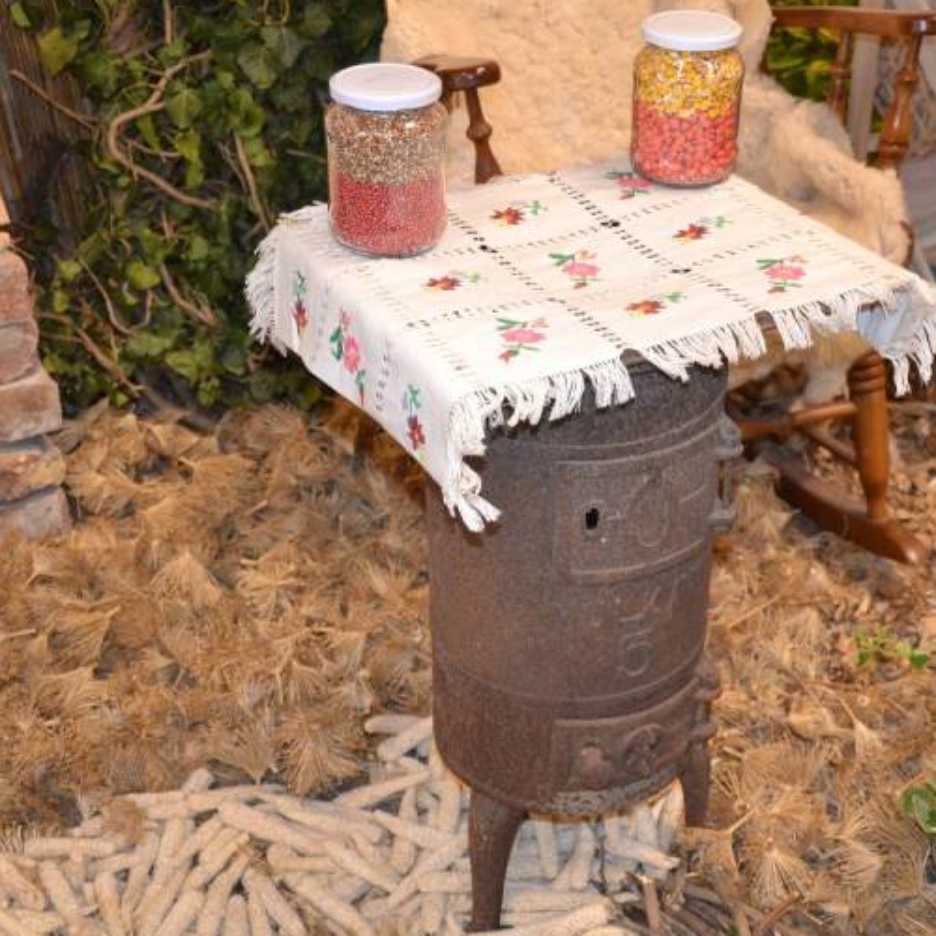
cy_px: 460
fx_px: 1621
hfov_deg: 32.2
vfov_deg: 32.2
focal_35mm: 53
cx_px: 507
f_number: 4
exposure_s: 1/60
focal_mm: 26
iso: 1400
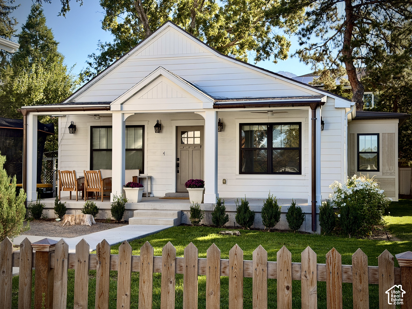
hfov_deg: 39.7
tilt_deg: +1.6
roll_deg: +0.2
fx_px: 571
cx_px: 206
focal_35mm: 48
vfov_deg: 30.3
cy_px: 154
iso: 80
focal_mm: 6.76
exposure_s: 1/1980
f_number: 1.78
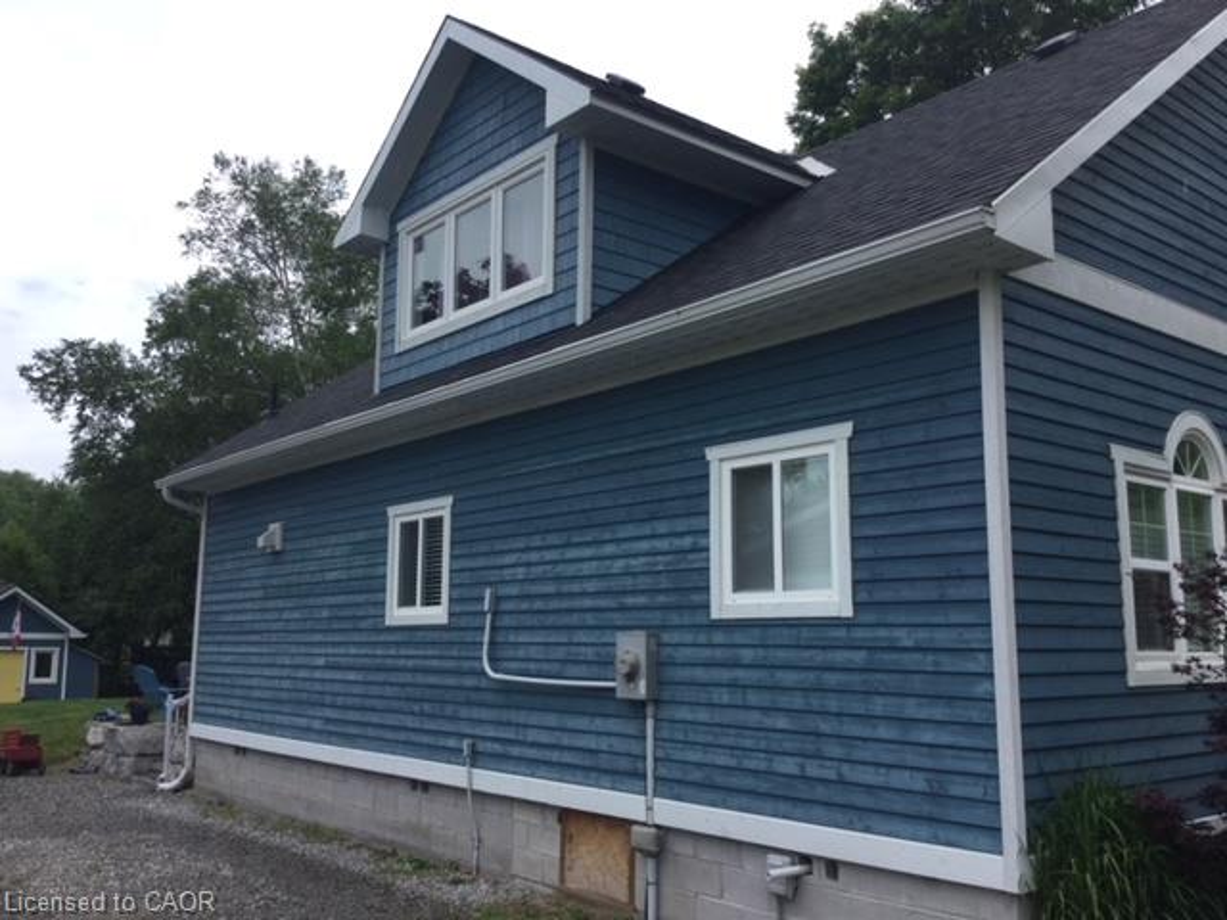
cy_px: 460
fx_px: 1099
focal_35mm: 31
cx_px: 614
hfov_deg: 58.4
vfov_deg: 45.4
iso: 25
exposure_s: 1/815
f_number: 2.4
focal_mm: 3.3
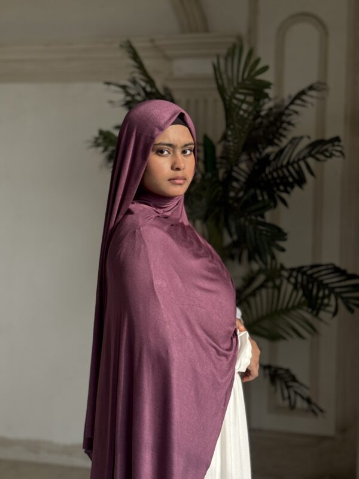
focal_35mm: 48
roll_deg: +0.1
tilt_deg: -5.5
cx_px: 180
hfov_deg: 30.3
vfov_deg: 39.7
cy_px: 240
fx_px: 664
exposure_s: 1/1395
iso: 64
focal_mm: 6.76
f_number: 1.78
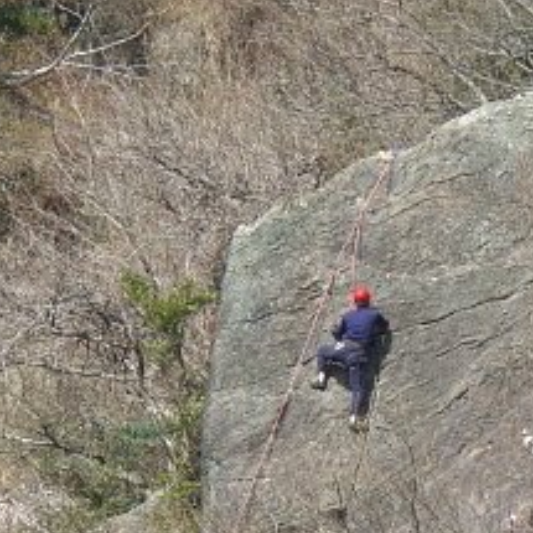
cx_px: 278
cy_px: 578
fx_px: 5226
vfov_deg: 5.8
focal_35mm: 300
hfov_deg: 5.8
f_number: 5.4
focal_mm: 23.7
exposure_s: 1/400
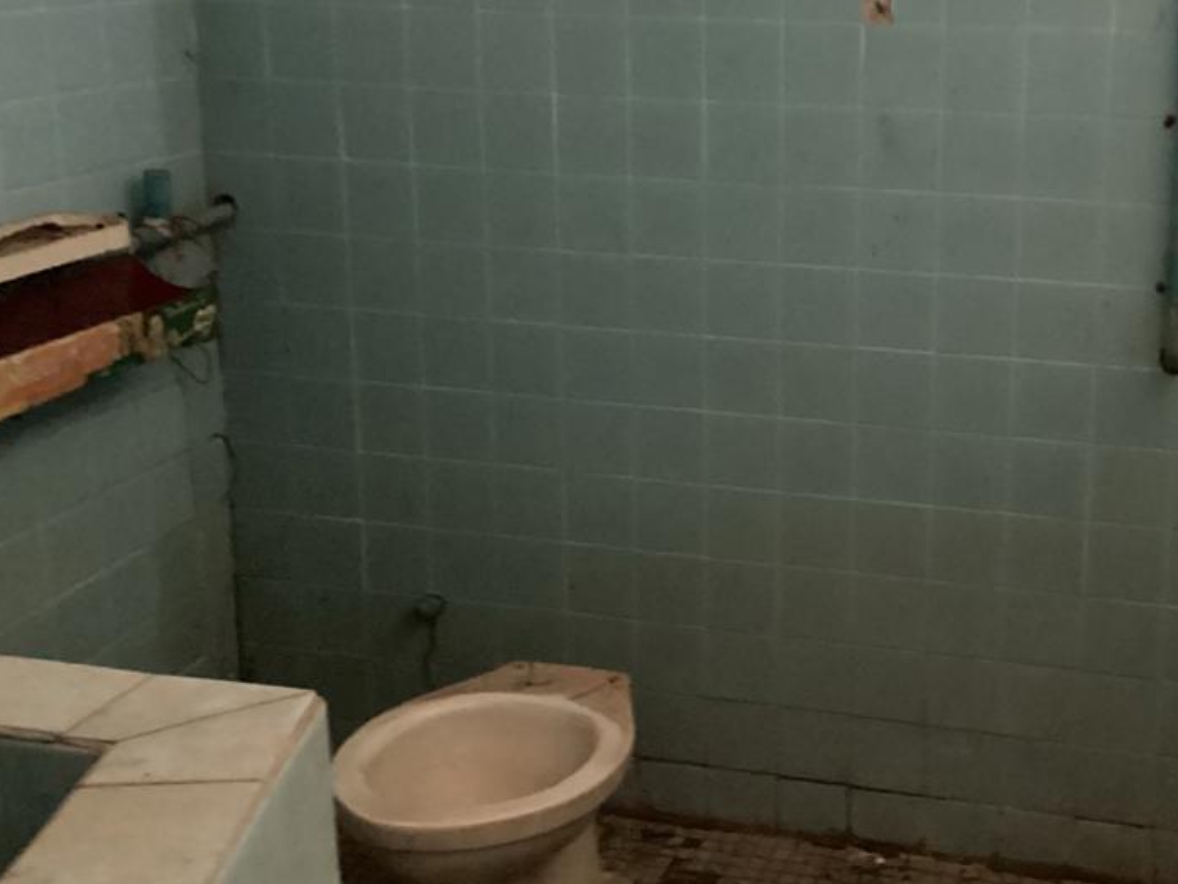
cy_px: 362
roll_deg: +0.5
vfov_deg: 28.5
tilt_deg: -13.0
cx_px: 854
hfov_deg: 36.8
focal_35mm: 51
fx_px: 1736
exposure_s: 1/15
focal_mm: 3.3
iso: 640
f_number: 2.4
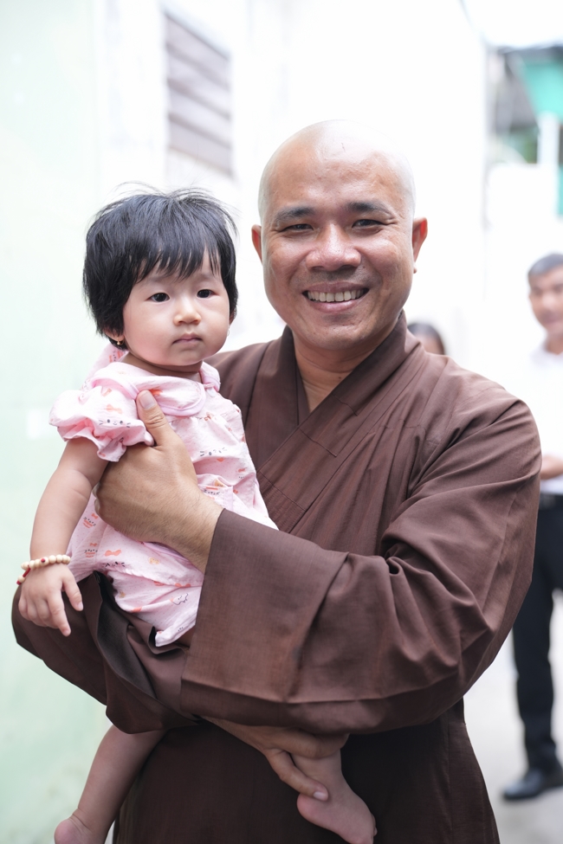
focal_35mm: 51
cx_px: 282
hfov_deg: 26.5
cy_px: 422
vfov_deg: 38.9
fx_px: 1196
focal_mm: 51
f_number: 2.8
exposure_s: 1/160
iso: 500
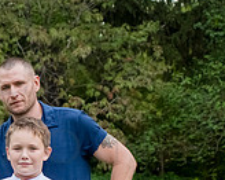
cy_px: 214
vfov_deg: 5.8
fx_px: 1770
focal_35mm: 266
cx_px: -49
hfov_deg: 7.2
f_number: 7.1
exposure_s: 1/250
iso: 1250
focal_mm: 80
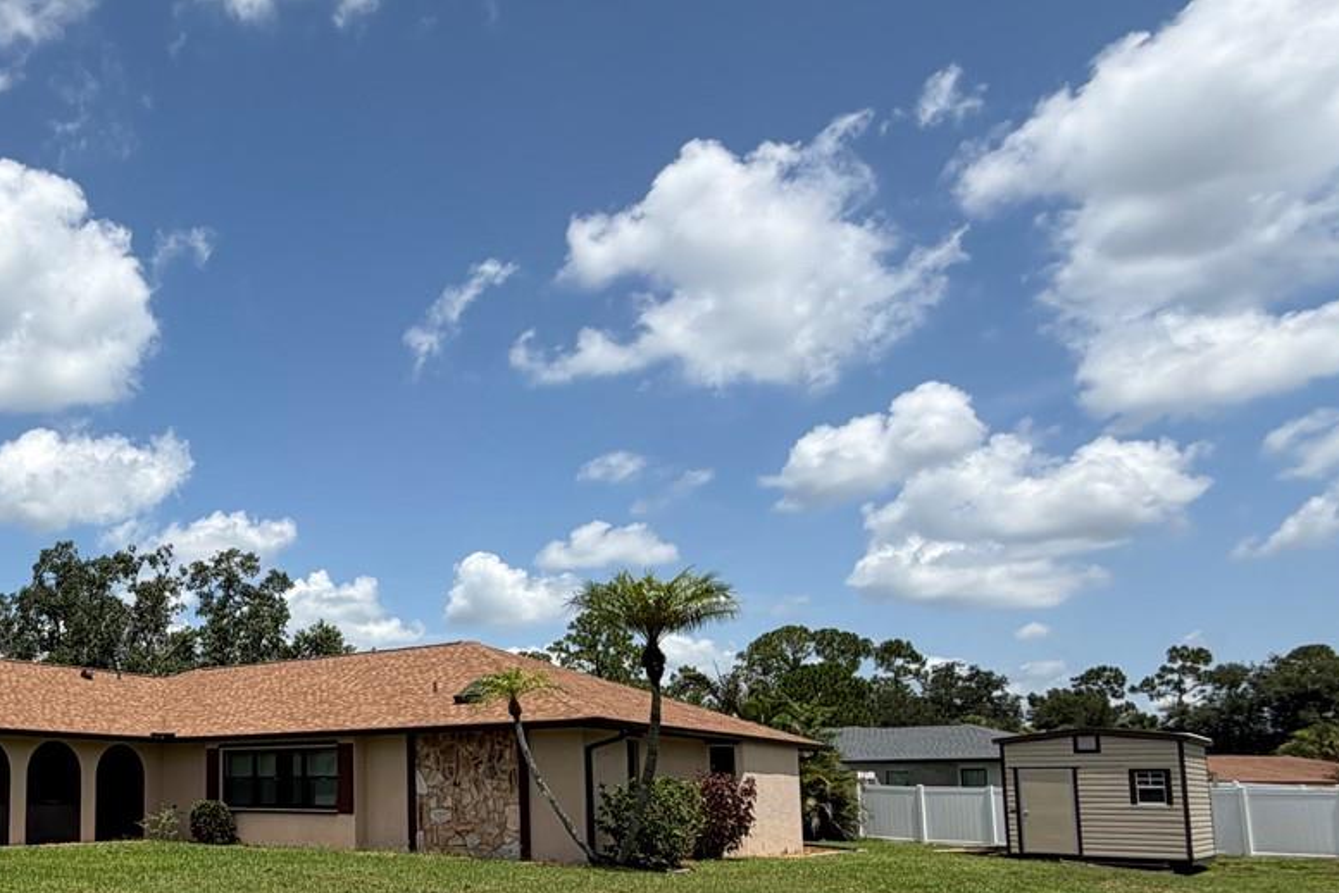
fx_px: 1116
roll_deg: -0.3
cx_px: 150
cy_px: 674
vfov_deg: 42.2
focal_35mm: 30
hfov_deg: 54.5
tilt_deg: +6.5
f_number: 2.2
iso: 20
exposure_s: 1/1145
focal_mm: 2.22
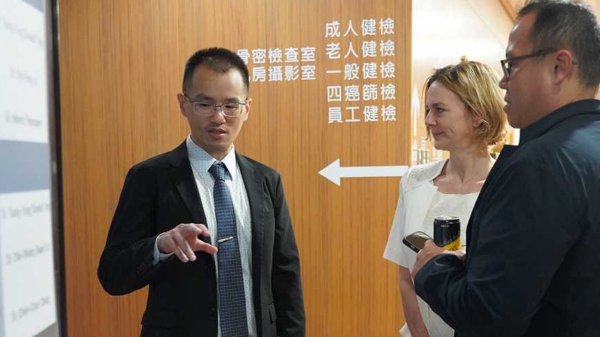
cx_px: 346
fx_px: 827
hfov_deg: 39.8
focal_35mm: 52
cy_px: 262
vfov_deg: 22.8
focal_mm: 34
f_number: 4
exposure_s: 1/160
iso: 10000
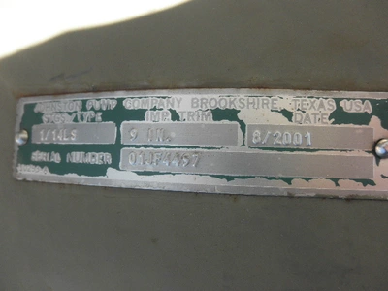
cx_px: 194
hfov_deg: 63.4
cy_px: 146
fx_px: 314
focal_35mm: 28
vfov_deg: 49.7
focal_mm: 5
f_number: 3
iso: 64
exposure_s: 1/125
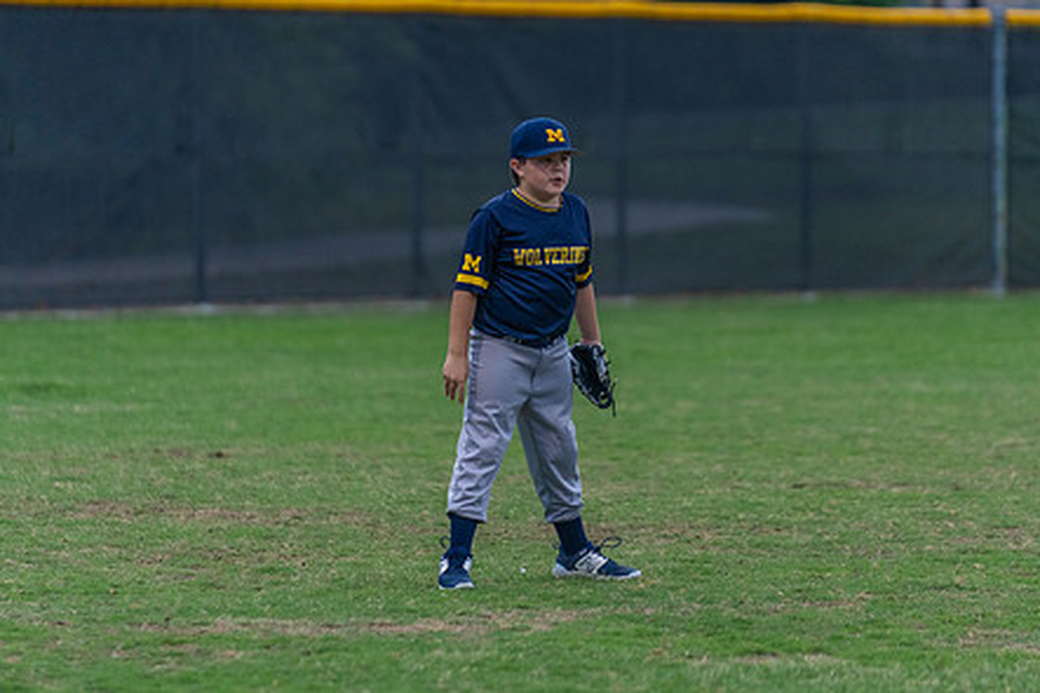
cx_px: 547
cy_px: 271
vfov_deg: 5.2
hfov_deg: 7.9
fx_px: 7566
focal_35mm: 262
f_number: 2.8
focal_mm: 200
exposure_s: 1/1250
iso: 1600
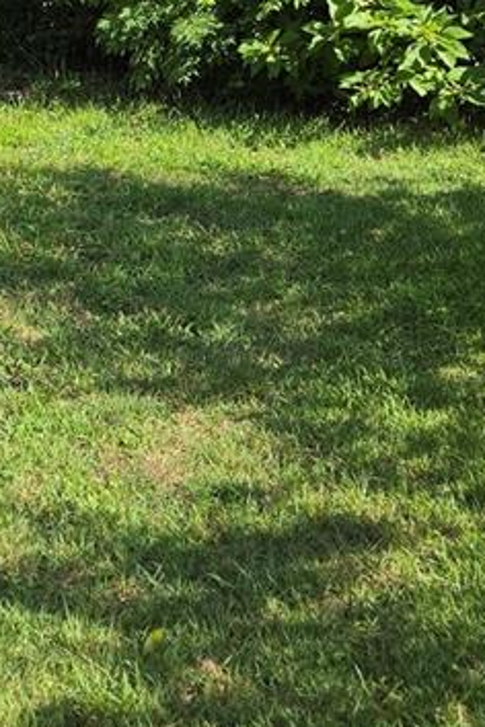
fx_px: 1637
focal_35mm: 81
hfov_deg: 16.7
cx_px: 58
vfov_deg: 23.2
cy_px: -117
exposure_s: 1/2122
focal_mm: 5.4
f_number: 1.8
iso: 80
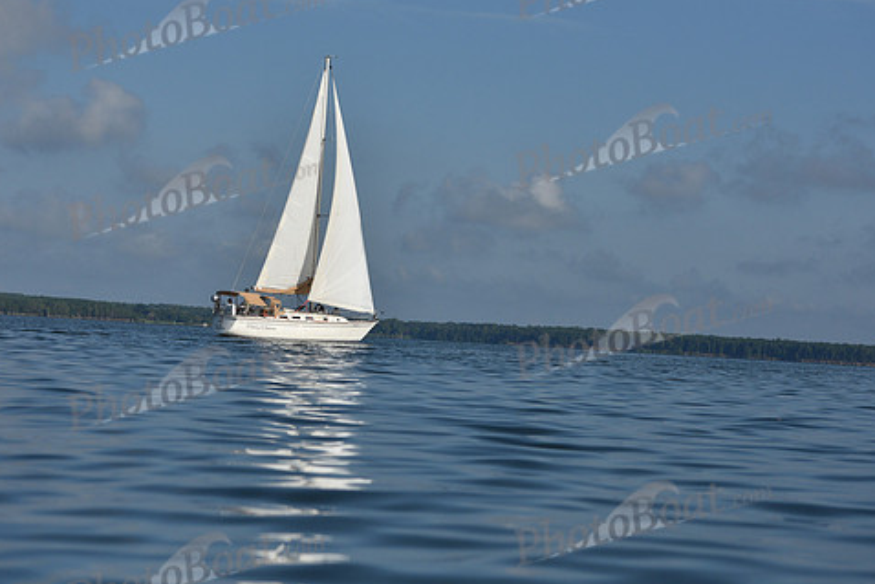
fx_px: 2066
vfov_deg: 16.1
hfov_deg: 23.9
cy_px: 263
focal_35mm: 85
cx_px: 421
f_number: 4
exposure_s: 1/8000
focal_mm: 70
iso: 320
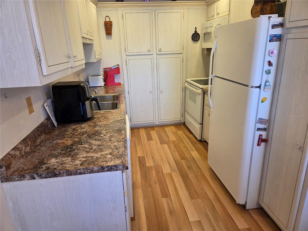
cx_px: 154
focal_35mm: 23
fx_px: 205
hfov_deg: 73.9
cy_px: 116
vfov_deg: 58.9
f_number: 1.8
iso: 250
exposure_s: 1/120
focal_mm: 5.4
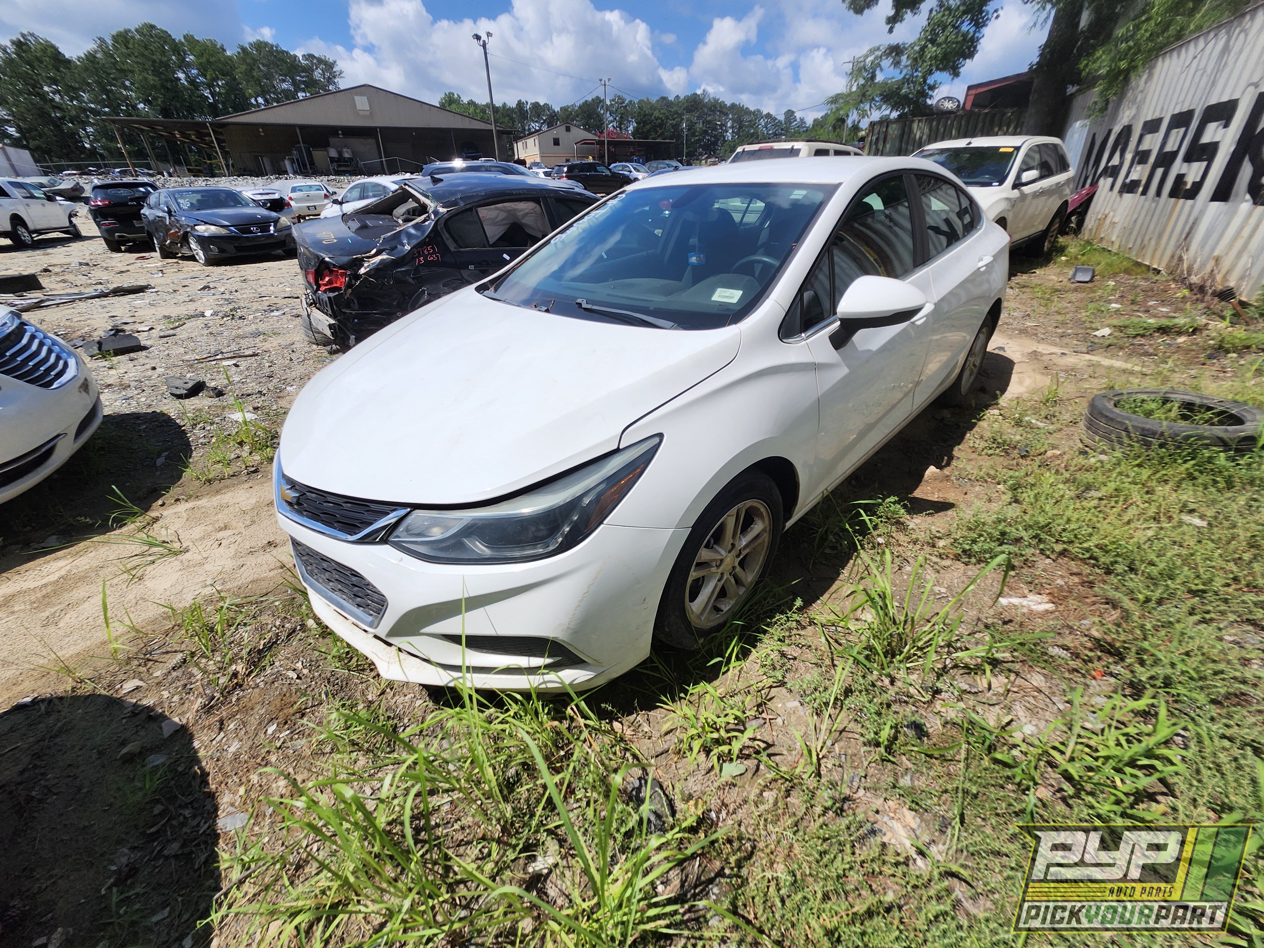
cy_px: 474
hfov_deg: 106.2
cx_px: 632
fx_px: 475
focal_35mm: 13
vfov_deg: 89.9
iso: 40
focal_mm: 1.74
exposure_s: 1/2958
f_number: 2.2
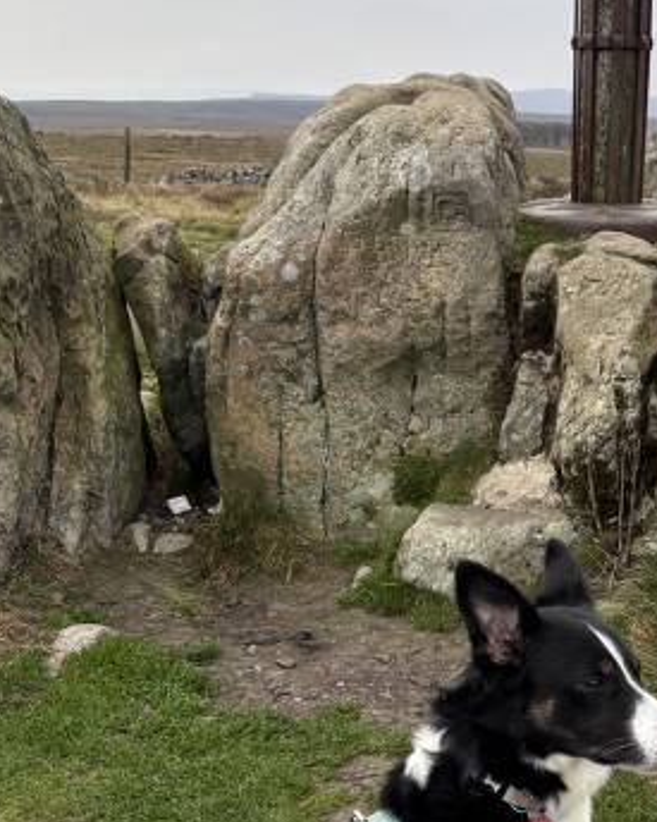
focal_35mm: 59
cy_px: 528
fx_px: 1435
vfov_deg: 31.8
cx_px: 516
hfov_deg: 25.4
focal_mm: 5.96
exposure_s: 1/571
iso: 50
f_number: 1.6
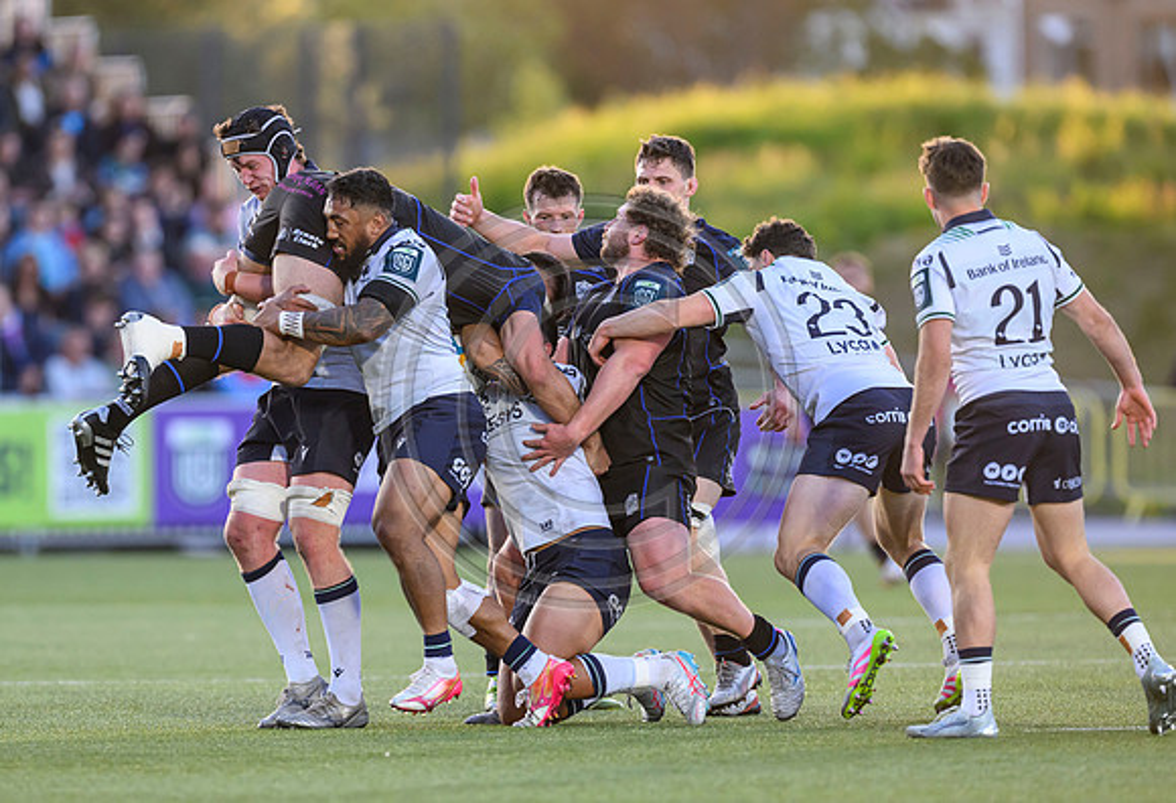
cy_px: 461
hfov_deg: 3.9
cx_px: 402
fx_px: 17203
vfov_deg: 2.7
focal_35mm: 523
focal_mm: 400
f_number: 3.5
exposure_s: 1/2000
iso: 2000
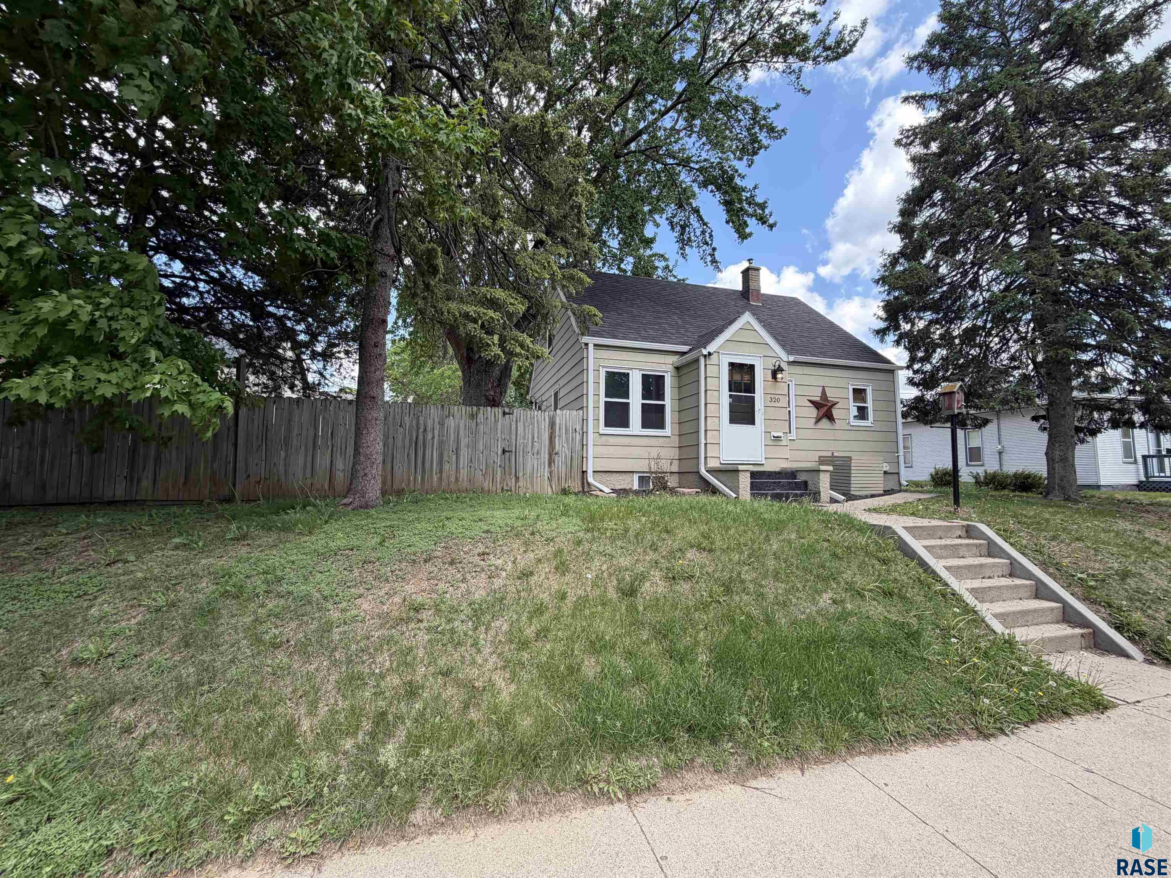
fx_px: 474
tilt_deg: +5.6
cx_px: 586
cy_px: 439
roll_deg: -0.5
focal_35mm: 14
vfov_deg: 85.7
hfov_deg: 102.1
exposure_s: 1/261
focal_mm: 2.22
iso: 50
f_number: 2.2
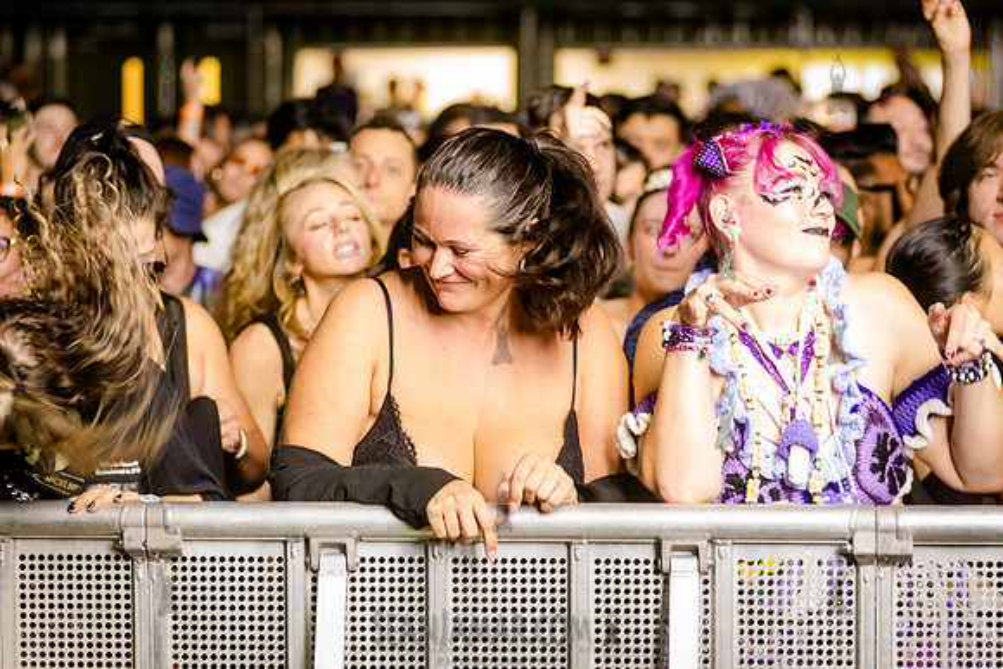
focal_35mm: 112
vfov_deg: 12.2
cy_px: 391
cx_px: 451
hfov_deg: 18.3
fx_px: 3120
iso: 6400
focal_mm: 92
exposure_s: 1/200
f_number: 3.2
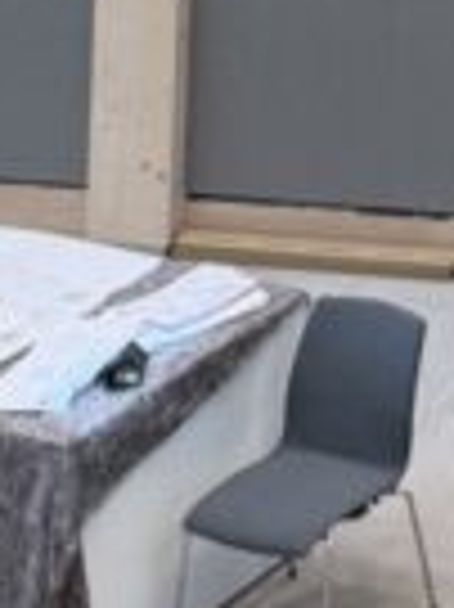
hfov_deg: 6.8
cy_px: -1365
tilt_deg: +0.8
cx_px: 1636
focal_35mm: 182
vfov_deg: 8.6
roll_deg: -2.0
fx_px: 3188
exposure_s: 1/121
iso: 100
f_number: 1.78
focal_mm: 6.76
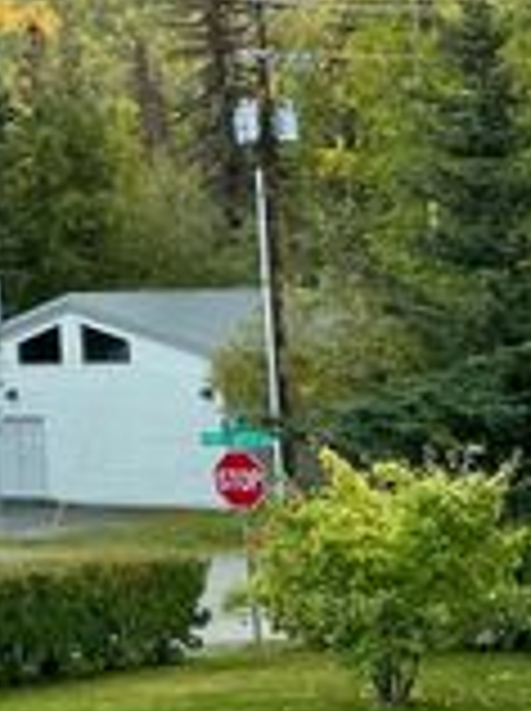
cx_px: -428
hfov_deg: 12.3
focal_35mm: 110
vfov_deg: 17.7
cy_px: 119
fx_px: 2256
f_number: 1.6
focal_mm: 4.2
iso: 32
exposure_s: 1/175
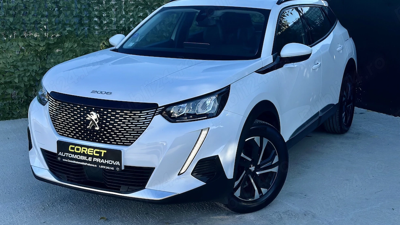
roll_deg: -0.4
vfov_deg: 22.6
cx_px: 199
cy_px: 96
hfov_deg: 39.2
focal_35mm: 53
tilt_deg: -9.3
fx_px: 562
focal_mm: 6.86
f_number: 1.78
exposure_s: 1/2976
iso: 100
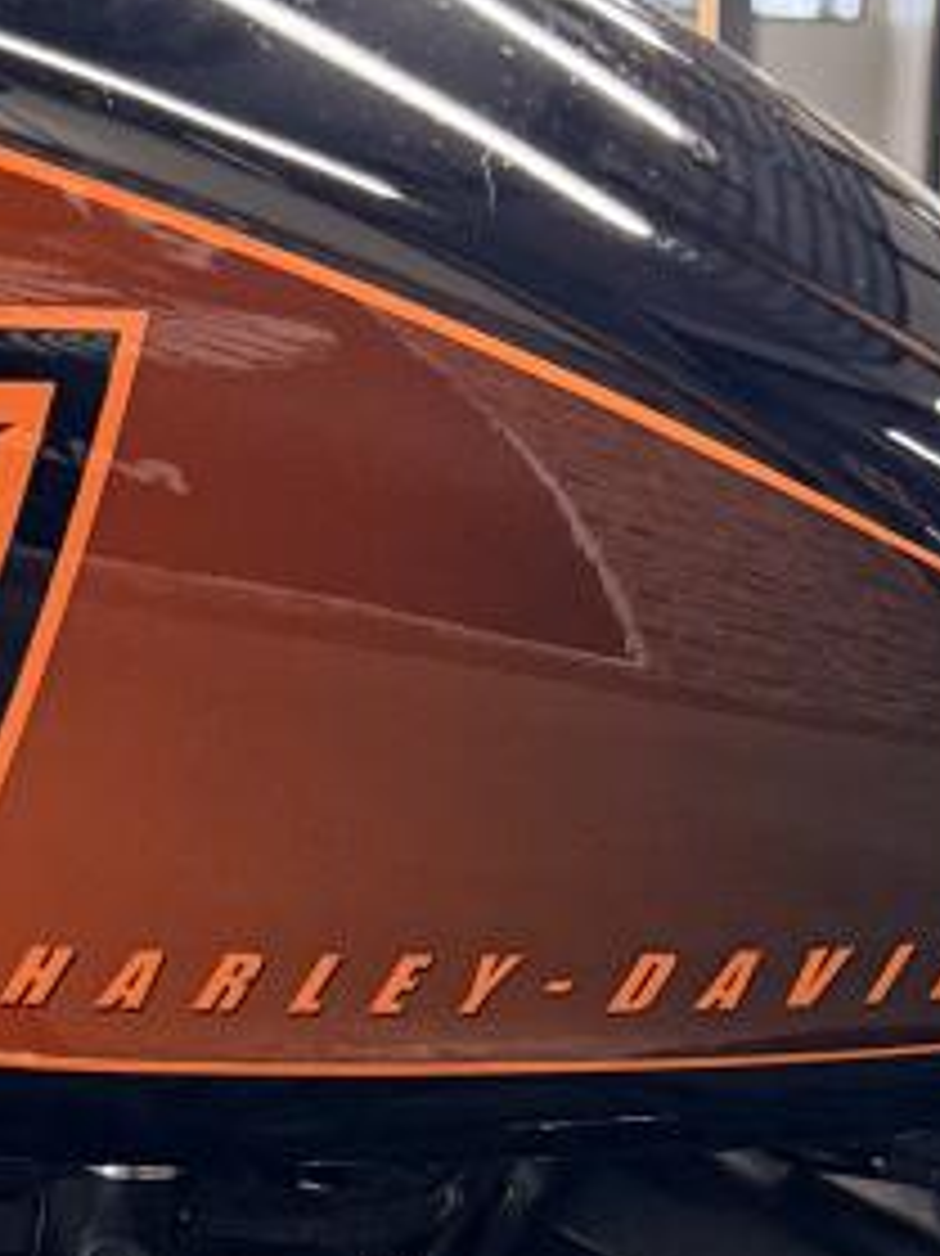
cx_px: 582
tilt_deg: -14.1
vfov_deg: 14.4
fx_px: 4674
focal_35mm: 129
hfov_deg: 11.5
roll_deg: -2.5
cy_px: 1819
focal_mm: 6.76
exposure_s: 1/60
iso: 400
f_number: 1.78
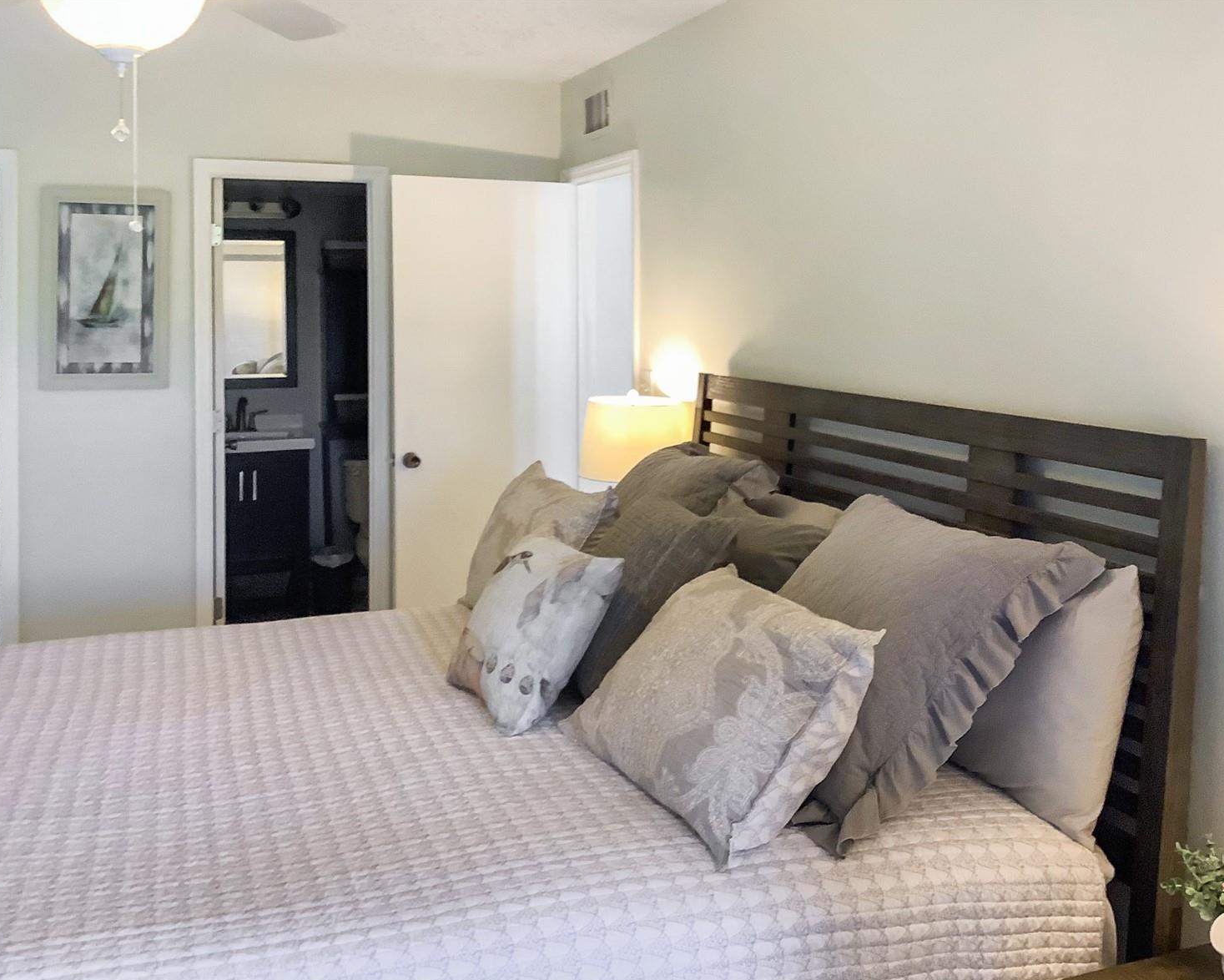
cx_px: 657
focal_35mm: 33
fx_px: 1196
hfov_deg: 54.2
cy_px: 498
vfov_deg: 44.6
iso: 250
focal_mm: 3.3
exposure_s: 1/60
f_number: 2.4
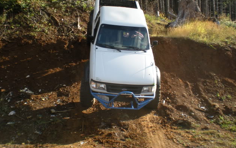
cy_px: 59
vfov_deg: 31.2
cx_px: 117
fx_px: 264
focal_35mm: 41
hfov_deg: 48.2
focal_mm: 6.3
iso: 64
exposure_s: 1/160
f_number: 4.6
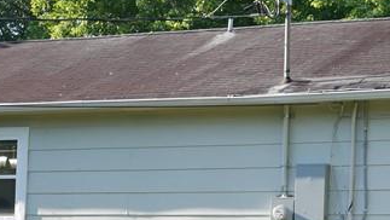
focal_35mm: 152
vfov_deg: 7.9
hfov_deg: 14.1
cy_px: 272
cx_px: 158
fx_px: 1573
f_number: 6.3
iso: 200
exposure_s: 1/160
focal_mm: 22
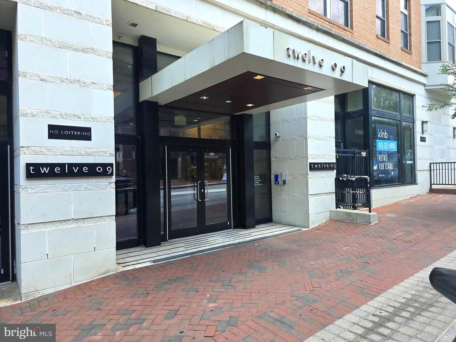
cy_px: 171
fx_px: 303
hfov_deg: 73.9
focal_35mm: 23
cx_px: 228
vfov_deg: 58.9
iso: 20
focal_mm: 6.3
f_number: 1.7
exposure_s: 1/180
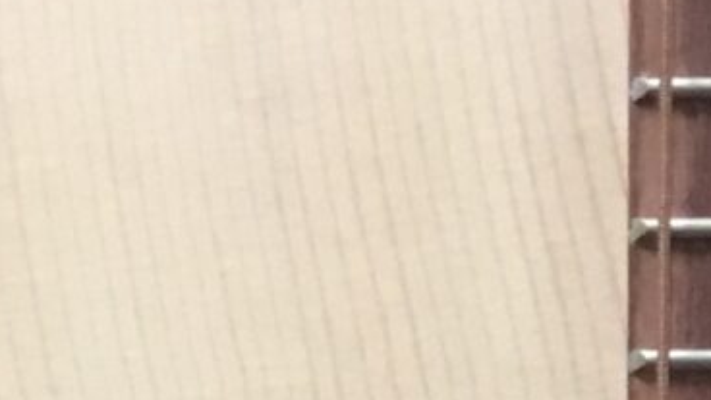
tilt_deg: -21.5
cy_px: 1861
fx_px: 4430
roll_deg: -0.5
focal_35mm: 235
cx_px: 815
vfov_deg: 4.5
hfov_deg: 9.1
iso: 125
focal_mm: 3.3
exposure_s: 1/33
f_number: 2.4
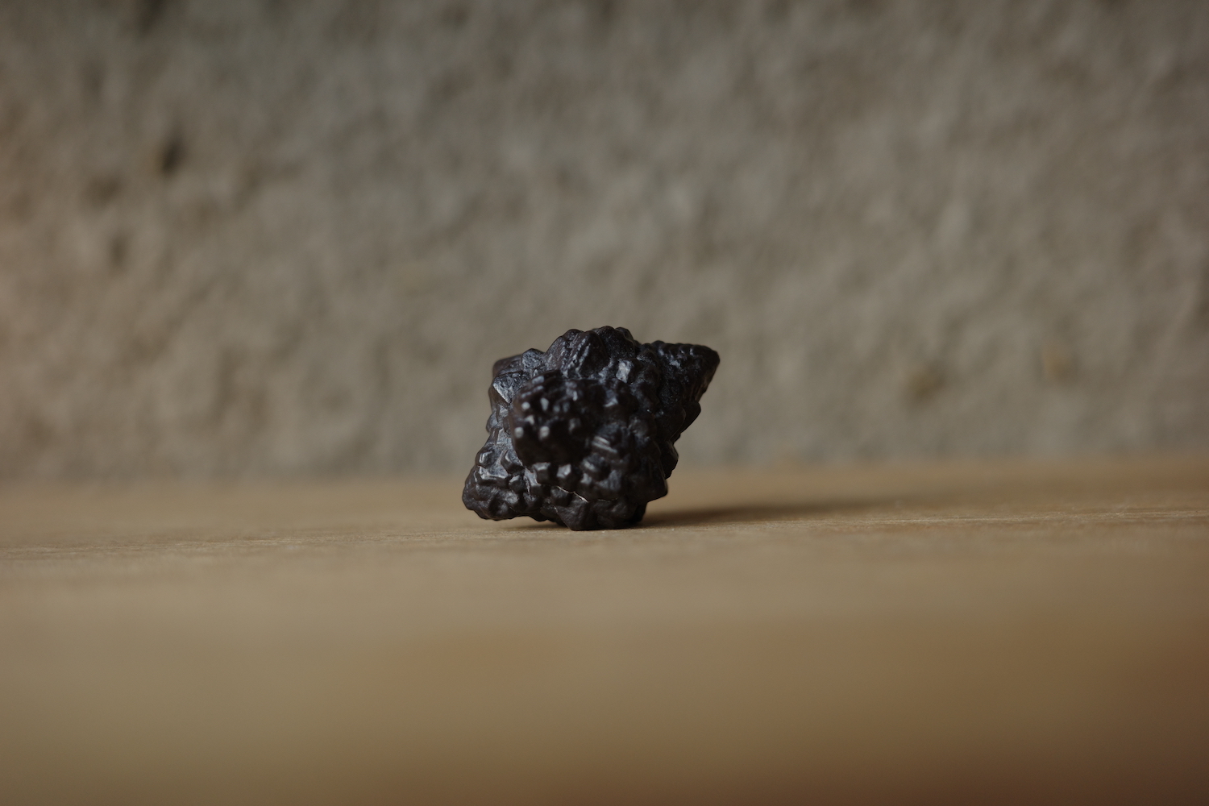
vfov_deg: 33.4
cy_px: 403
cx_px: 604
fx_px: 1343
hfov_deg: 48.5
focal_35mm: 40
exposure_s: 1/125
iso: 200
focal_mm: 26
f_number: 2.8
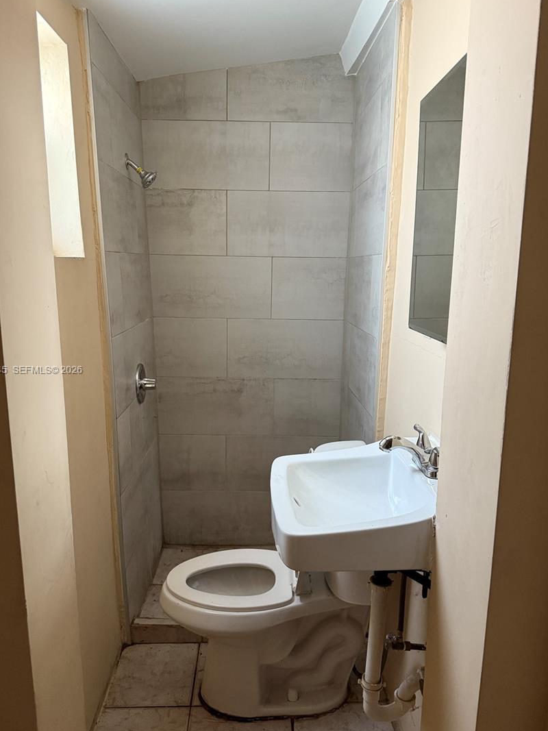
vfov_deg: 65.3
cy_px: 371
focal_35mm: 27
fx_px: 570
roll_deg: -1.0
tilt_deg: -10.3
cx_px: 264
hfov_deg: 51.3
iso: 400
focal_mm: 6.76
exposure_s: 1/60
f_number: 1.78
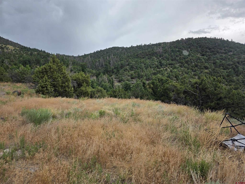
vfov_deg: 58.9
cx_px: 122
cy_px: 92
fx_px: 163
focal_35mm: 23
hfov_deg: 73.9
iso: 80
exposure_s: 1/2723
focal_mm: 6.3
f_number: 1.7
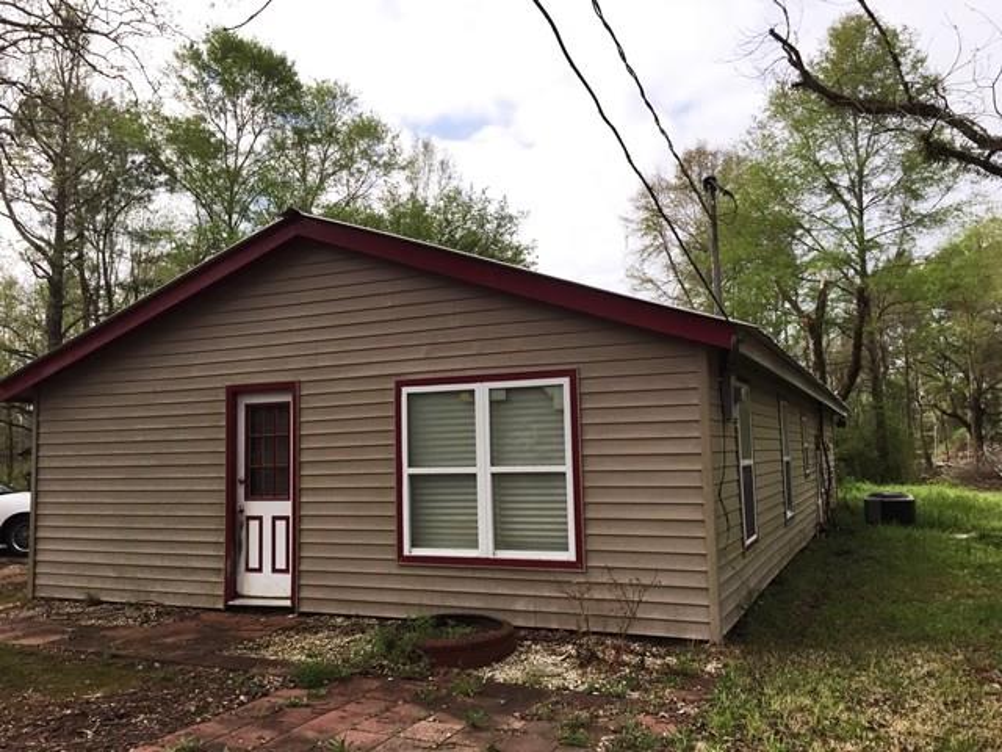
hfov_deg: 61.7
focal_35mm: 29
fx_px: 839
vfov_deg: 48.2
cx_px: 501
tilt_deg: +5.4
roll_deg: +0.6
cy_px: 376
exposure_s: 1/1582
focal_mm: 4.15
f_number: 2.2
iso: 50
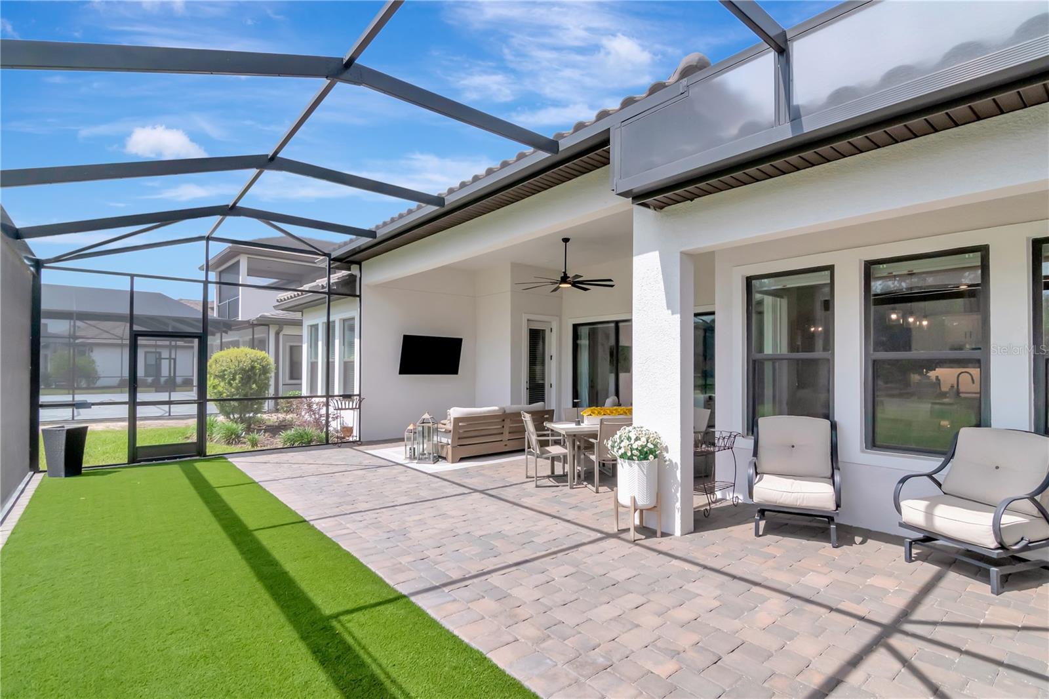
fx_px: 481
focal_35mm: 16
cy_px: 350
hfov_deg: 95.0
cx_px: 524
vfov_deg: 72.0
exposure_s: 1/1000
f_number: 9
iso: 800
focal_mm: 11
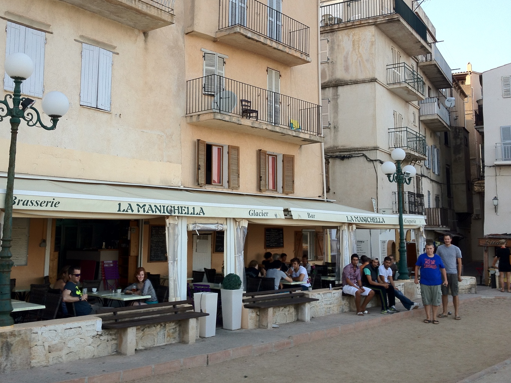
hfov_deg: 45.6
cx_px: 216
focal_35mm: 41
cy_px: 162
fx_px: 605
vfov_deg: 35.1
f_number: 2.4
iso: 64
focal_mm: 4.28
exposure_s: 1/197
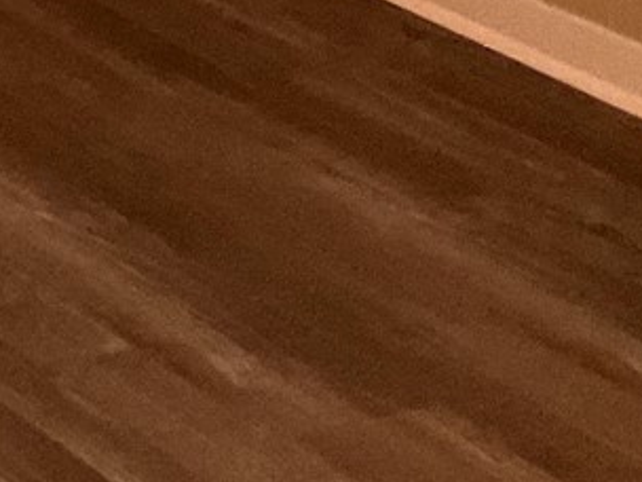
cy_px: -765
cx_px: -849
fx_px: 3394
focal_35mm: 183
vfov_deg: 7.5
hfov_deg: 9.7
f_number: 1.8
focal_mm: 3
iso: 125
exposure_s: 1/60
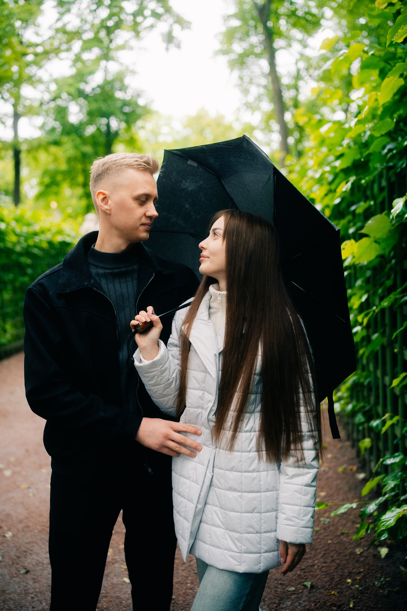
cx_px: 204
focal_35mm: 35
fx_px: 593
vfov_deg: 54.4
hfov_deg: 37.9
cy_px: 306
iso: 320
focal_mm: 35
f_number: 1.8
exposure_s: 1/160
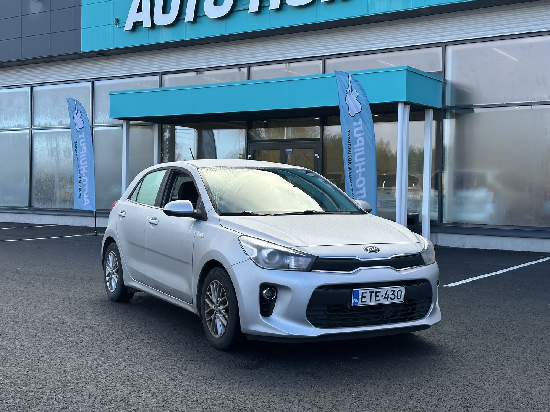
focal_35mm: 48
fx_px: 763
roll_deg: -1.9
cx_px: 275
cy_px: 206
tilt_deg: -0.9
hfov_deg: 39.7
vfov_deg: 30.3
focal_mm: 6.86
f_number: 1.78
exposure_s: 1/1497
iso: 64
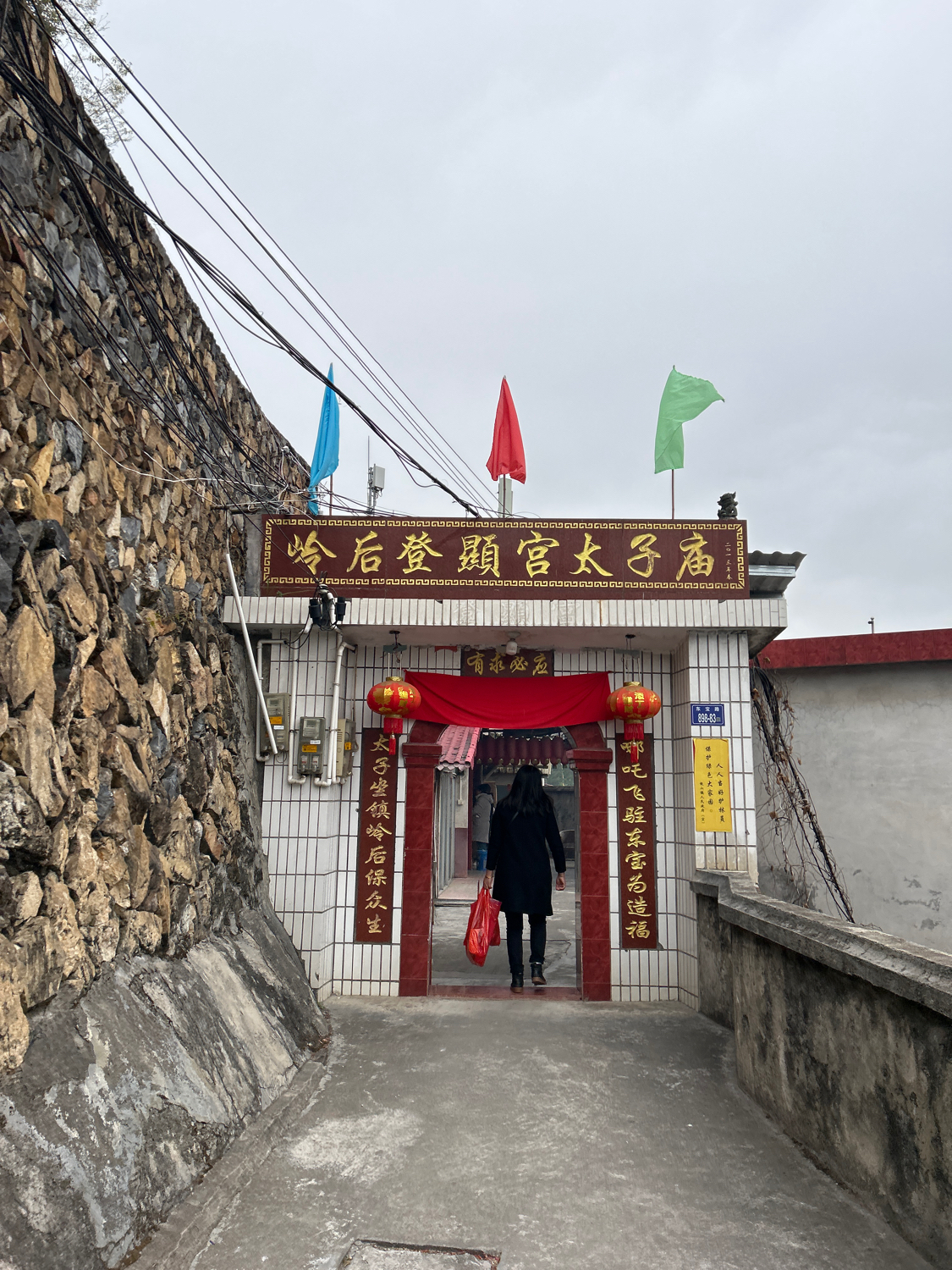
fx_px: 953
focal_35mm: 26
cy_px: 635
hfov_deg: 53.1
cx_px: 476
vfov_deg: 67.3
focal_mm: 5.7
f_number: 1.5
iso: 50
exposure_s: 1/808
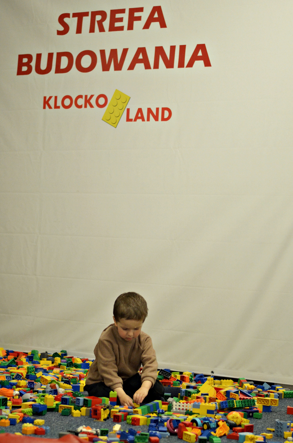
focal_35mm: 75
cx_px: 146
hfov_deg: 18.1
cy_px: 222
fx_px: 920
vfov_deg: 27.0
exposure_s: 1/400
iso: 1250
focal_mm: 50
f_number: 1.8
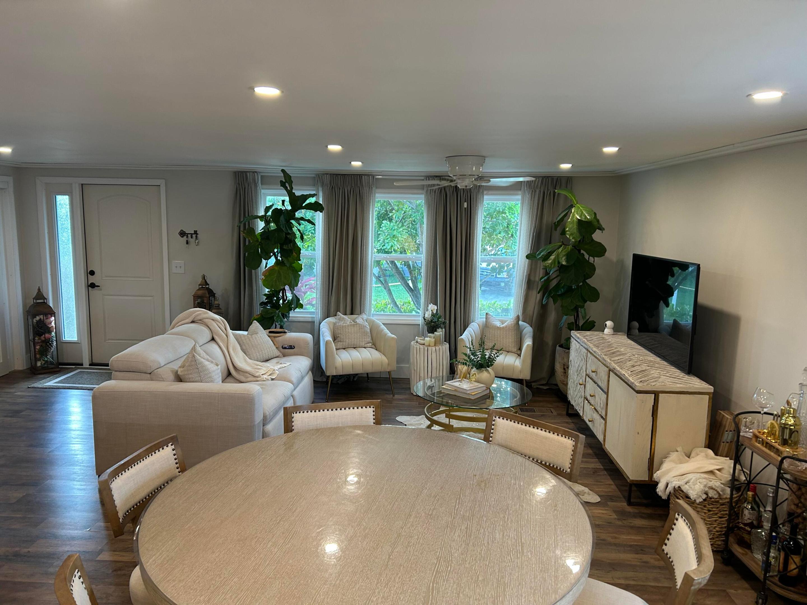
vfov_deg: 53.1
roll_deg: -0.8
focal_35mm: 26
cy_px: 302
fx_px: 606
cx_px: 404
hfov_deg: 67.3
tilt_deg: -8.5
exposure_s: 1/120
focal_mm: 5.7
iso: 125
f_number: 1.5
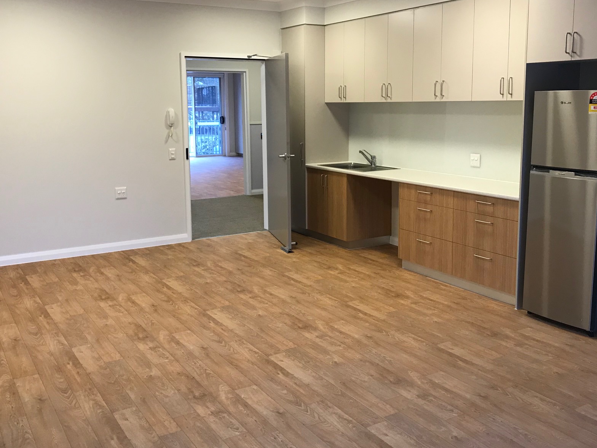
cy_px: 194
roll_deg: +0.6
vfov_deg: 39.6
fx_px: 621
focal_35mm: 36
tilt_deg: -6.8
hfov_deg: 51.4
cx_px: 305
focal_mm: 3.99
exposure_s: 1/33
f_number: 1.8
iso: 25
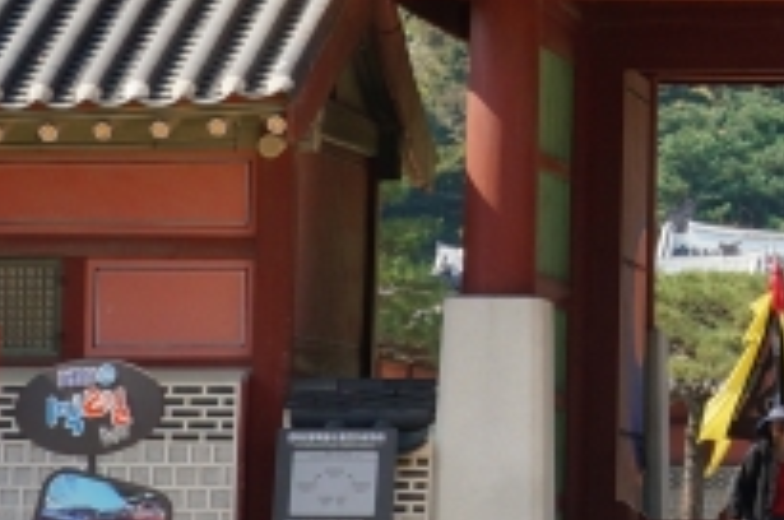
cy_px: -157
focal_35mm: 234
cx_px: 1354
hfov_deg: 8.5
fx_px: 5088
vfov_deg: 5.8
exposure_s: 1/160
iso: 200
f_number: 13
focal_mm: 32
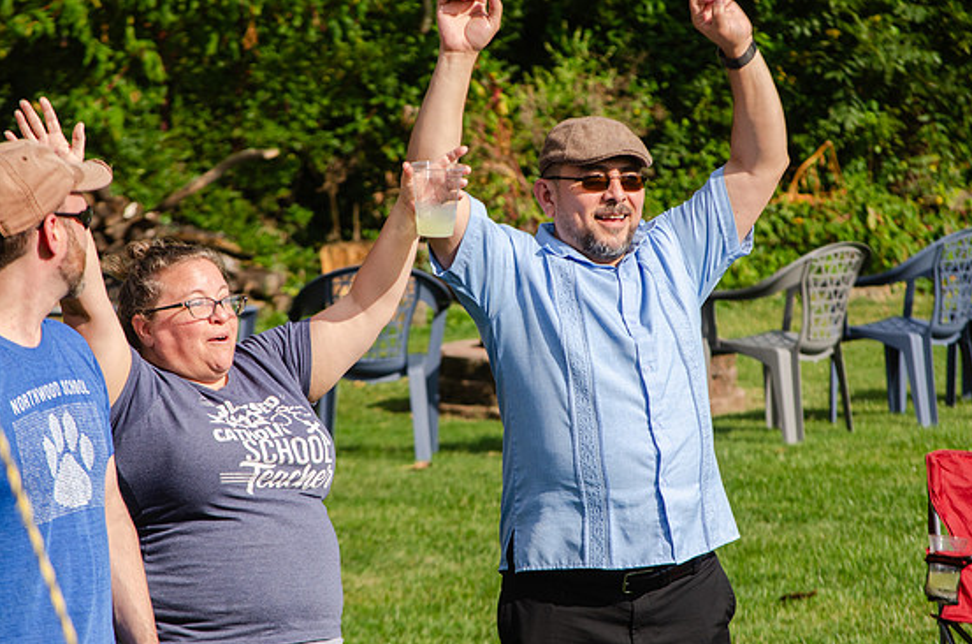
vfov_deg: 5.8
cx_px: 478
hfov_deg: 8.7
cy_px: 324
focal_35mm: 236
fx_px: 6357
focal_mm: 150
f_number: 7.1
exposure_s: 1/800
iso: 200
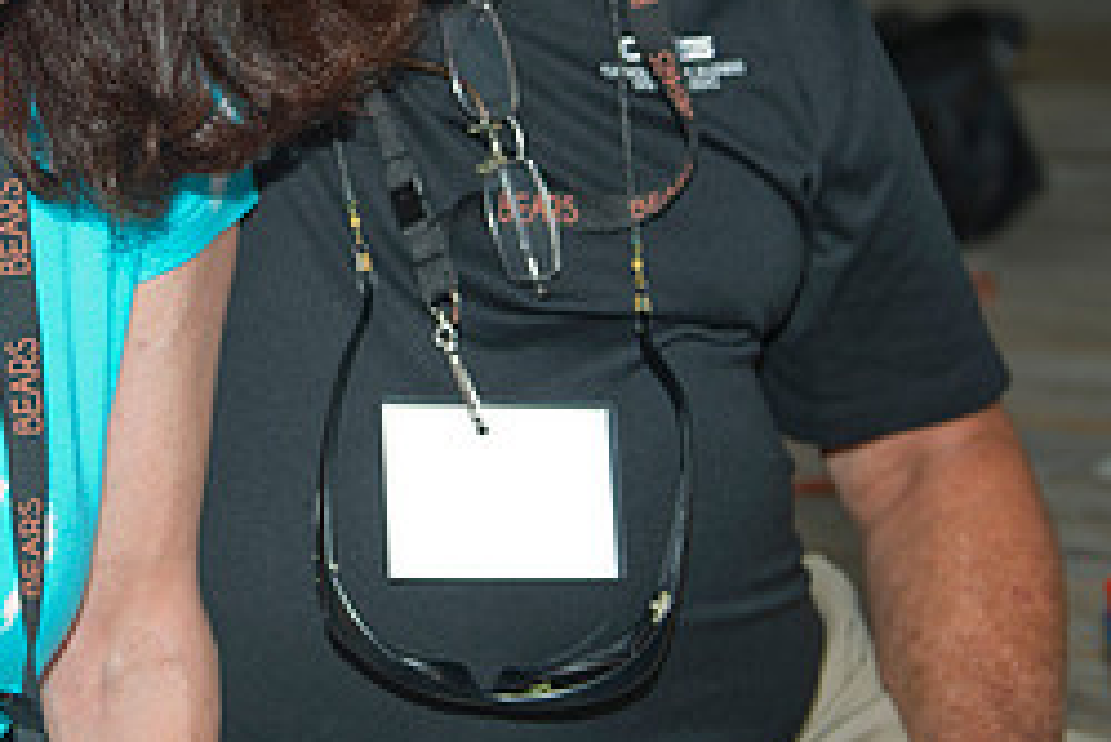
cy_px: -44
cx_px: 276
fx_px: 3150
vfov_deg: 13.2
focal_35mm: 102
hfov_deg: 19.9
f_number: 3.5
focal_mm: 44
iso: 125
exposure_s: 1/160
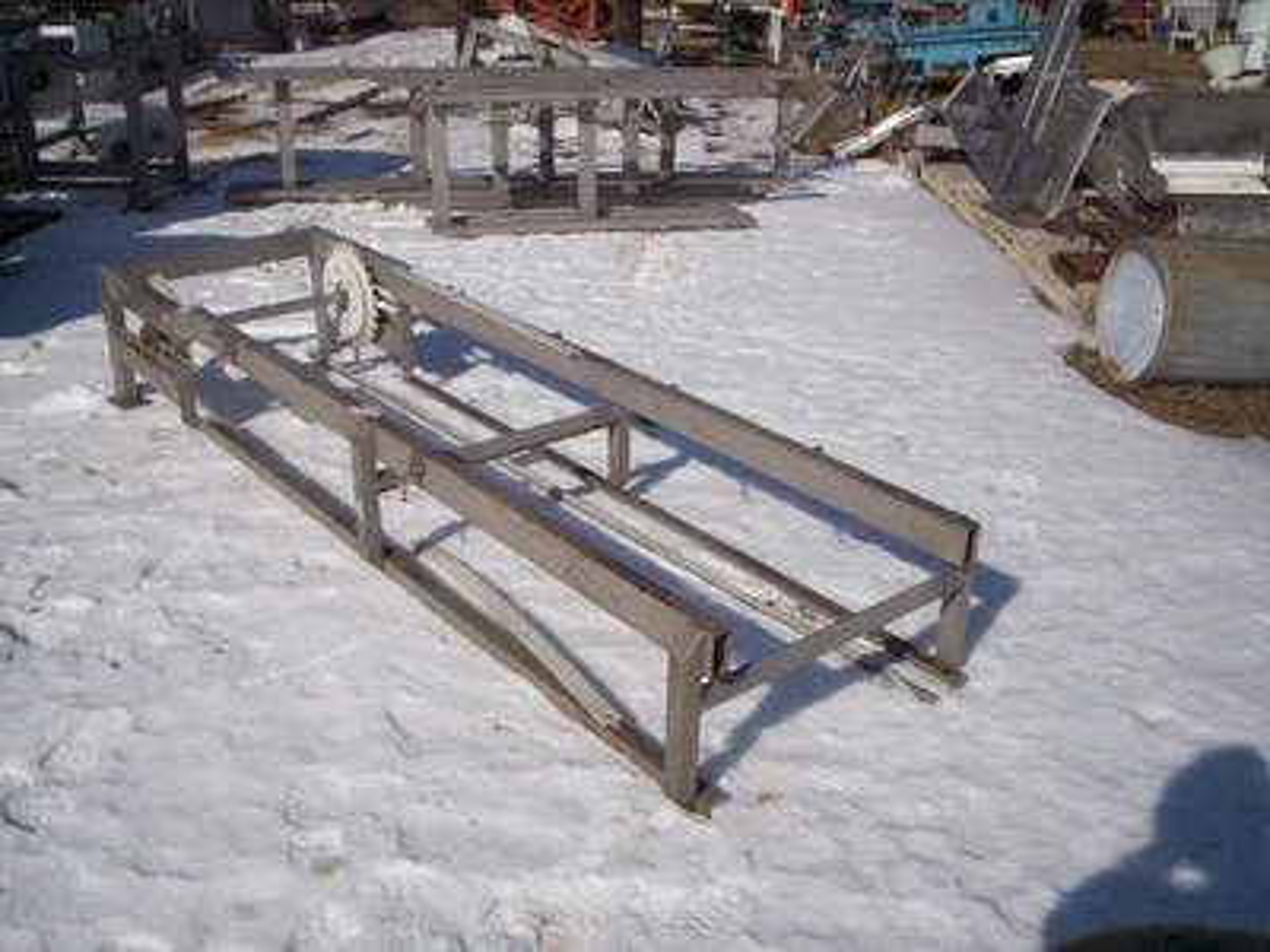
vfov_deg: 39.7
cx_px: 635
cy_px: 476
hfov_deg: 51.4
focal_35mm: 36
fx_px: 1321
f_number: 4.5
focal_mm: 5.9
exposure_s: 1/2000
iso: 100
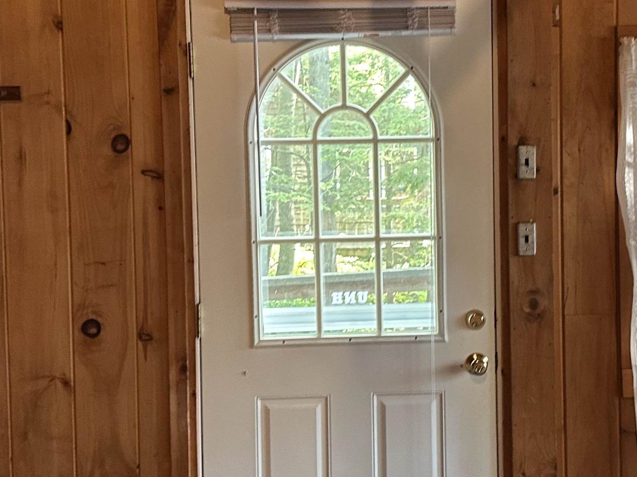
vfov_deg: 24.8
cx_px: 413
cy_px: 194
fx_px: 1086
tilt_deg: -3.6
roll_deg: +1.3
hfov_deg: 32.5
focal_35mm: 59
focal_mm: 6.86
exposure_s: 1/60
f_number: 1.78
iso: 320
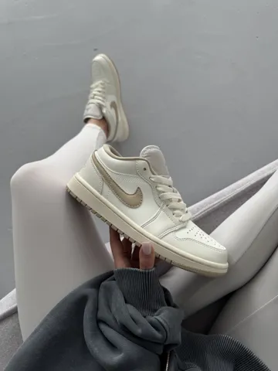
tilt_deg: -81.4
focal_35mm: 24
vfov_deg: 71.6
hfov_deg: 56.8
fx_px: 257
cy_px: 186
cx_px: 139
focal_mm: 6.76
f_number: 1.78
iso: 100
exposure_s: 1/121
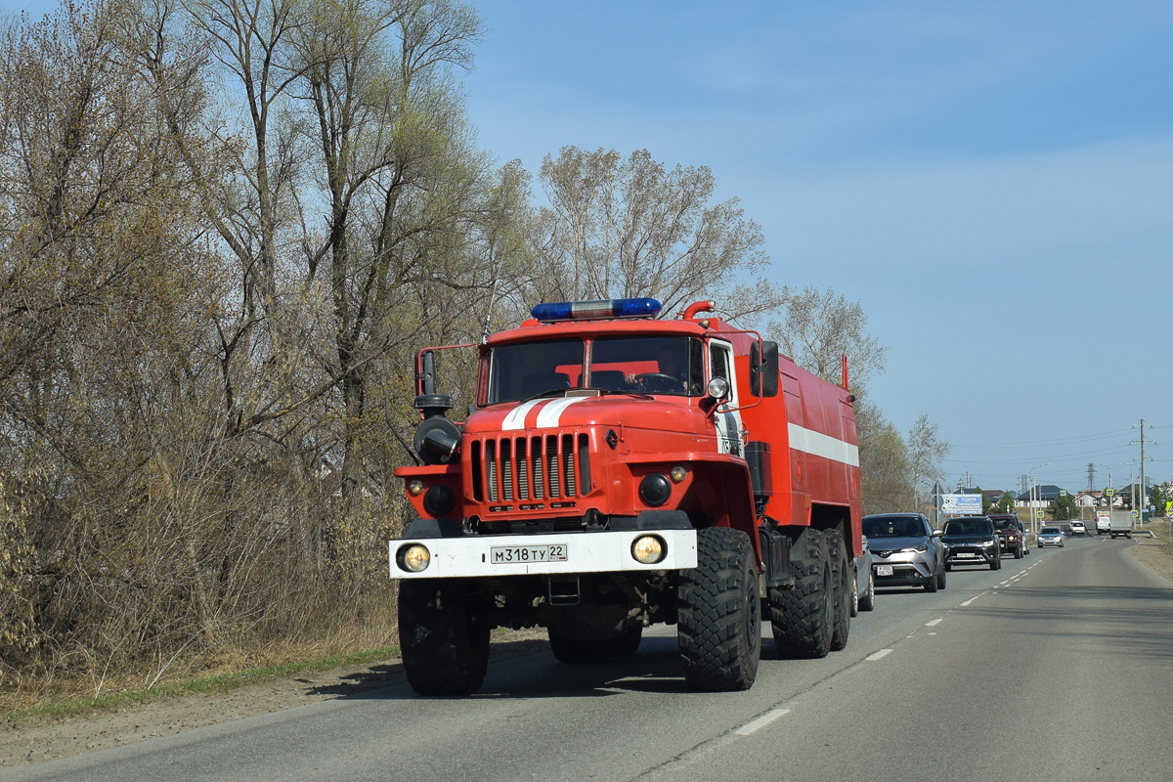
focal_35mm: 46
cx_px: 586
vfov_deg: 28.9
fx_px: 1515
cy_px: 391
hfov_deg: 42.3
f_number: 7.1
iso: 200
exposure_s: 1/1000
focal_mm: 31
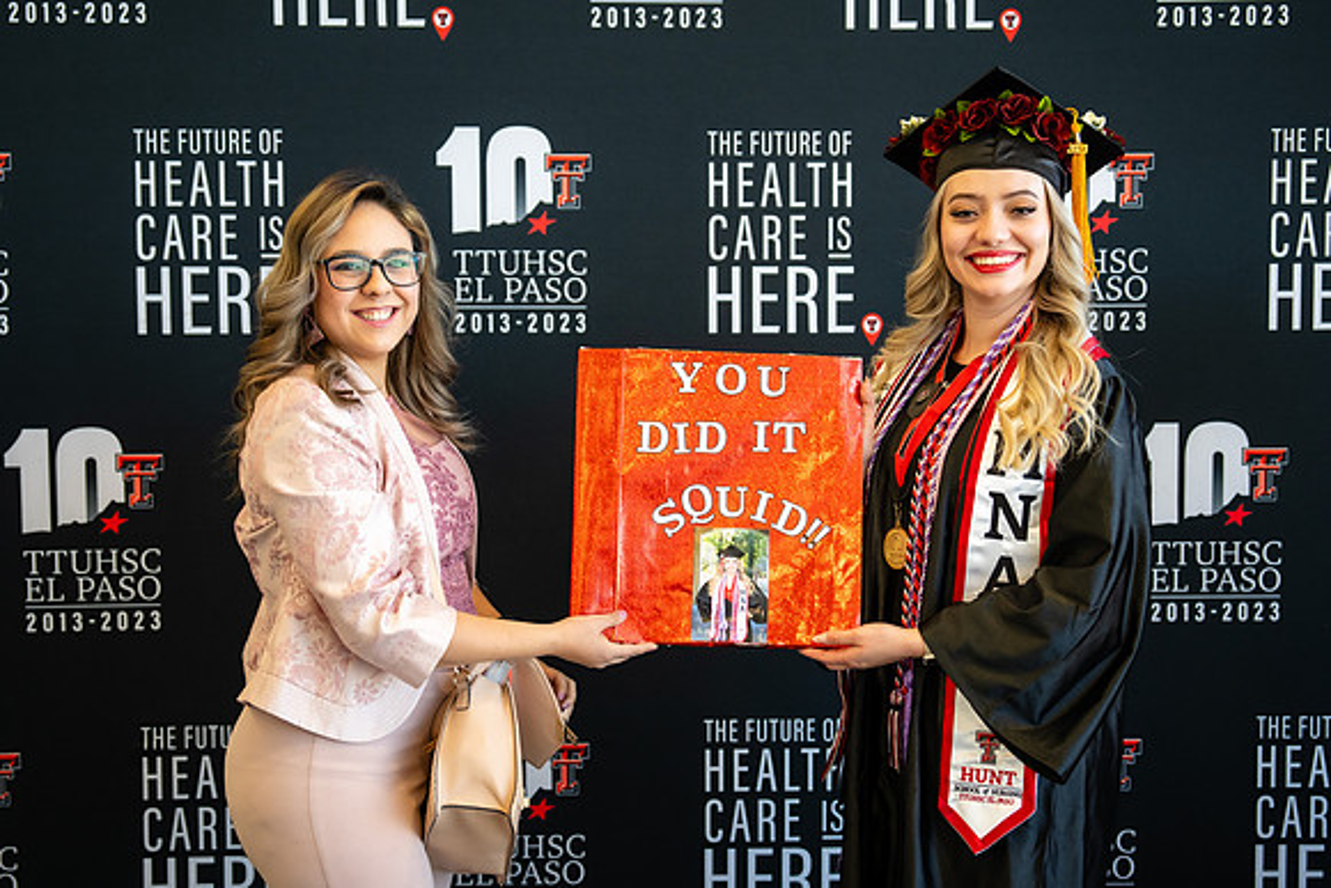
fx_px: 2199
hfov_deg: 33.7
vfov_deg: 22.8
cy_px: 486
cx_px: 665
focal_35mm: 59
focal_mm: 45
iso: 500
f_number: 2.8
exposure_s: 1/125
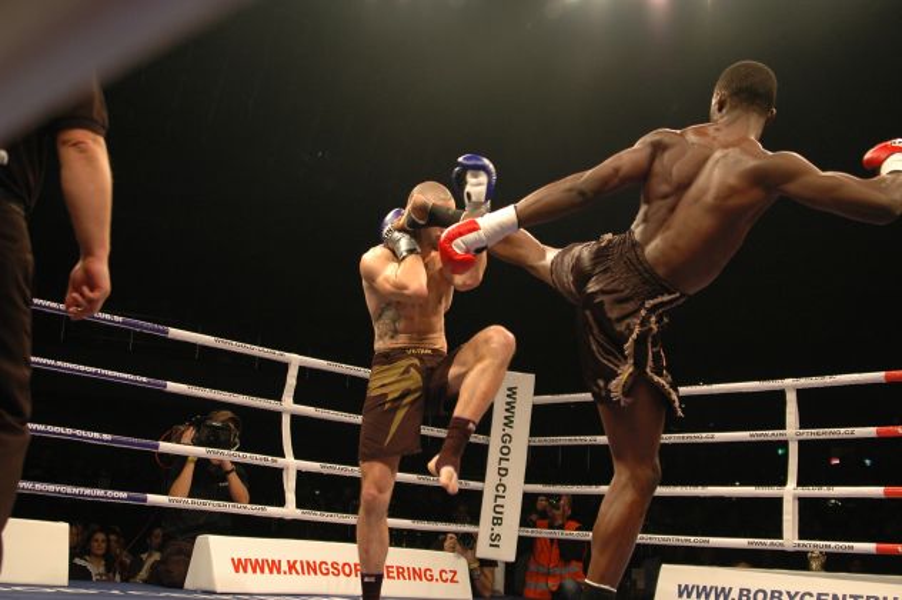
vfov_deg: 31.8
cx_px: 451
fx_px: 1051
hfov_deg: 46.4
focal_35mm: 42
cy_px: 300
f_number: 2.8
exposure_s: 1/500
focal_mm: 28
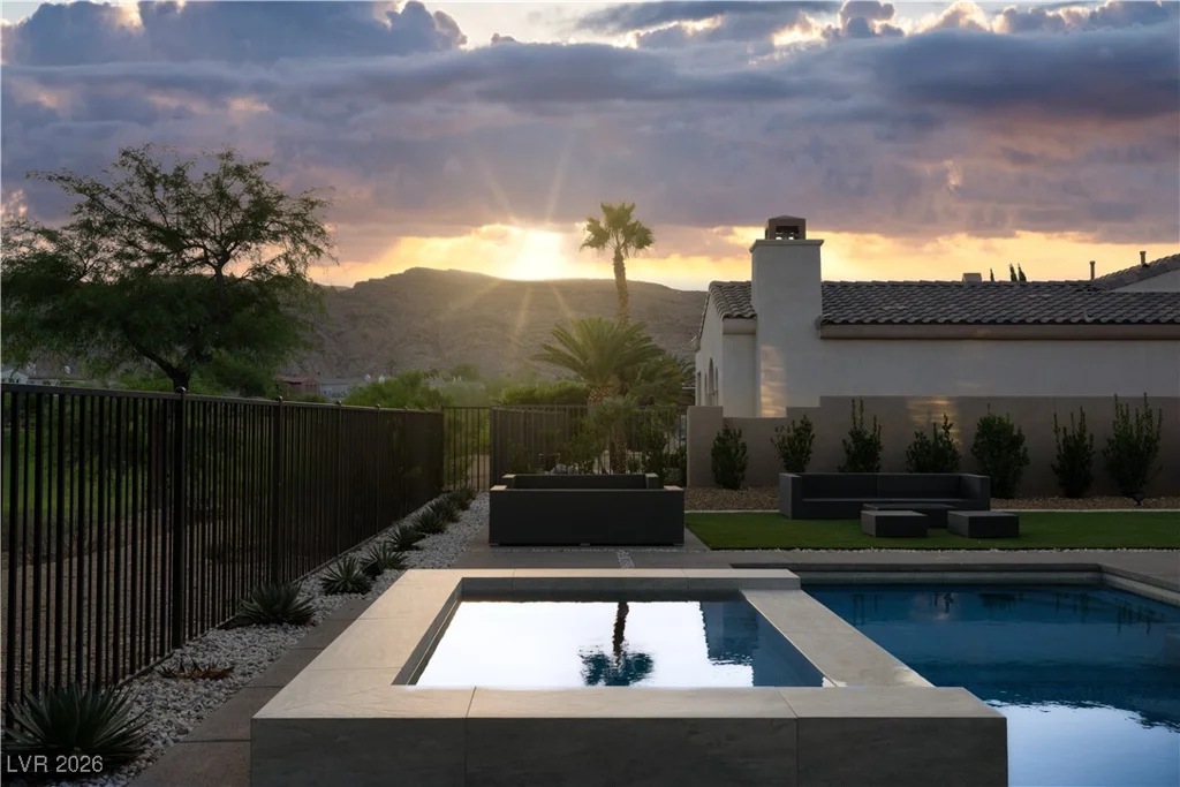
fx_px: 1065
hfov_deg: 58.0
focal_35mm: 32
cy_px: 394
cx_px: 590
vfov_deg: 40.5
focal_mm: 32.5
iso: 1250
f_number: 8
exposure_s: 1/1000
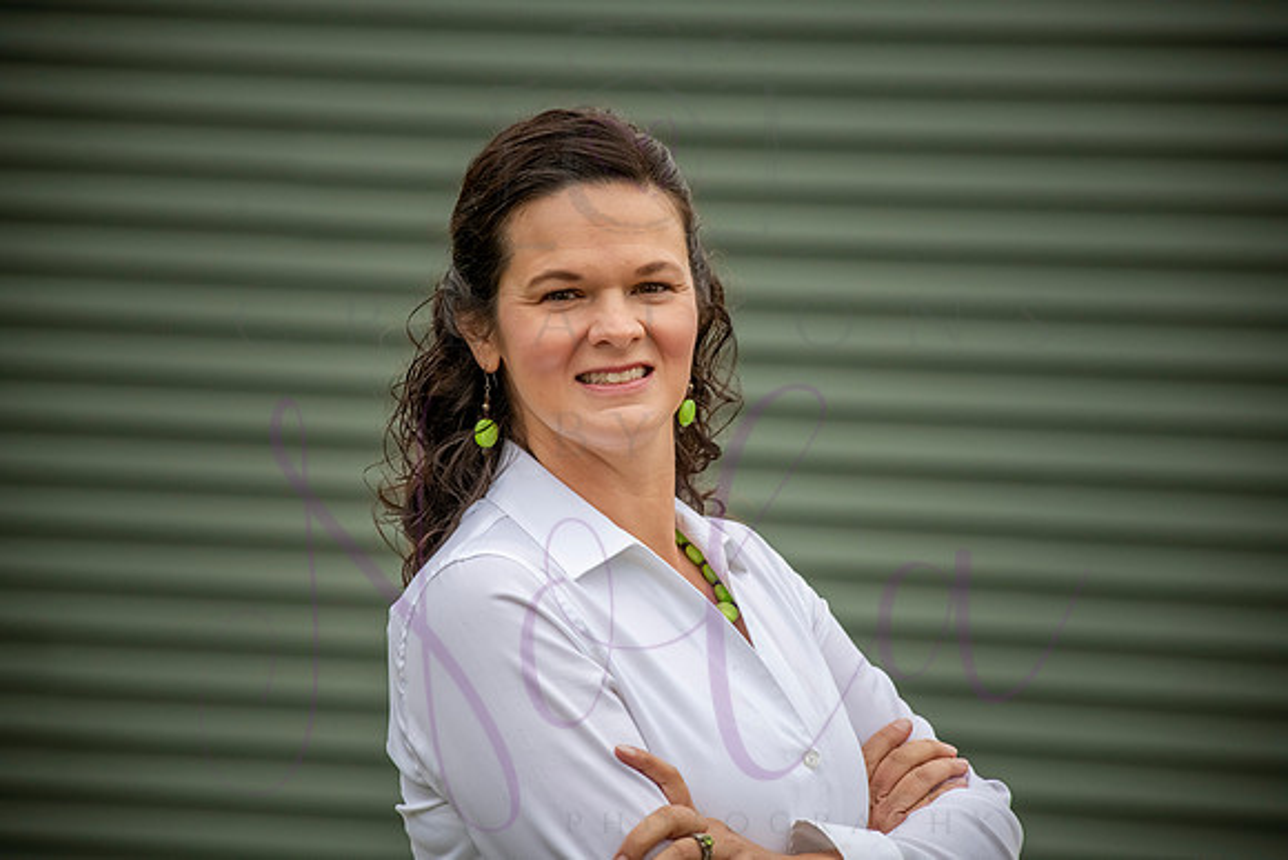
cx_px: 644
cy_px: 430
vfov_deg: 8.1
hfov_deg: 12.1
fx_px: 6083
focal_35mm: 170
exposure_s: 1/500
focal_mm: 170
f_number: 7.1
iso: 1000
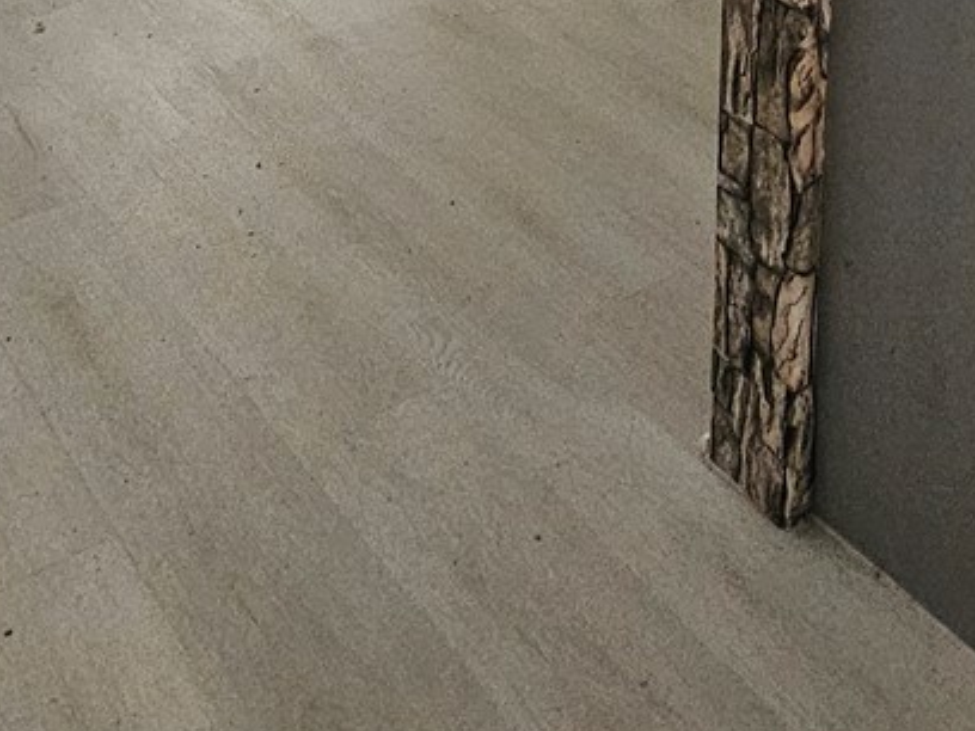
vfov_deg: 19.3
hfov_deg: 36.0
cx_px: 810
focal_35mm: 51
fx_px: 1436
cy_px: -671
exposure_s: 1/60
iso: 400
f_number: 2.2
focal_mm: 2.2
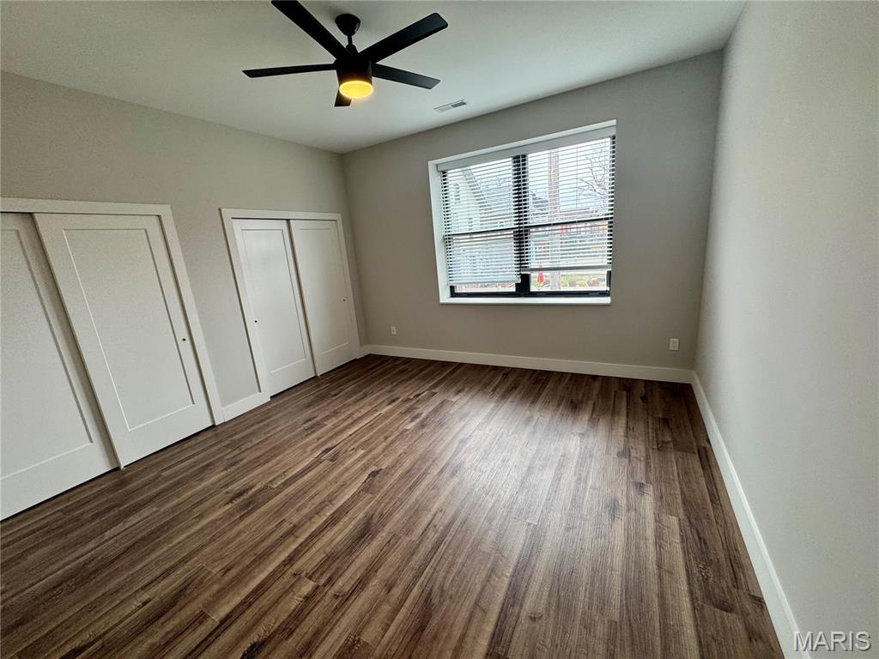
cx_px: 440
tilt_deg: -13.4
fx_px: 356
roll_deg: +5.1
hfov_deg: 102.1
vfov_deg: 85.7
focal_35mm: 14
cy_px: 330
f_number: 2.2
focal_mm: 2.22
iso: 125
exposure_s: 1/120
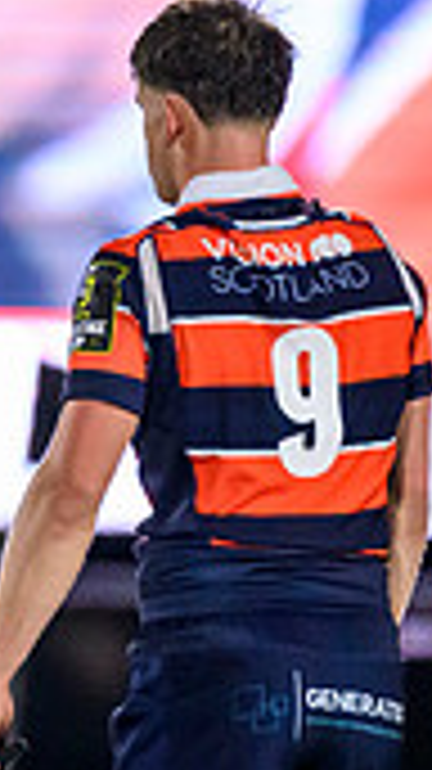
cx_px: -740
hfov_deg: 0.4
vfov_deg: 0.8
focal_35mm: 2722
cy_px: 633
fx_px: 55514
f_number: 4
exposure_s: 1/1600
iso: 6400
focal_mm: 560
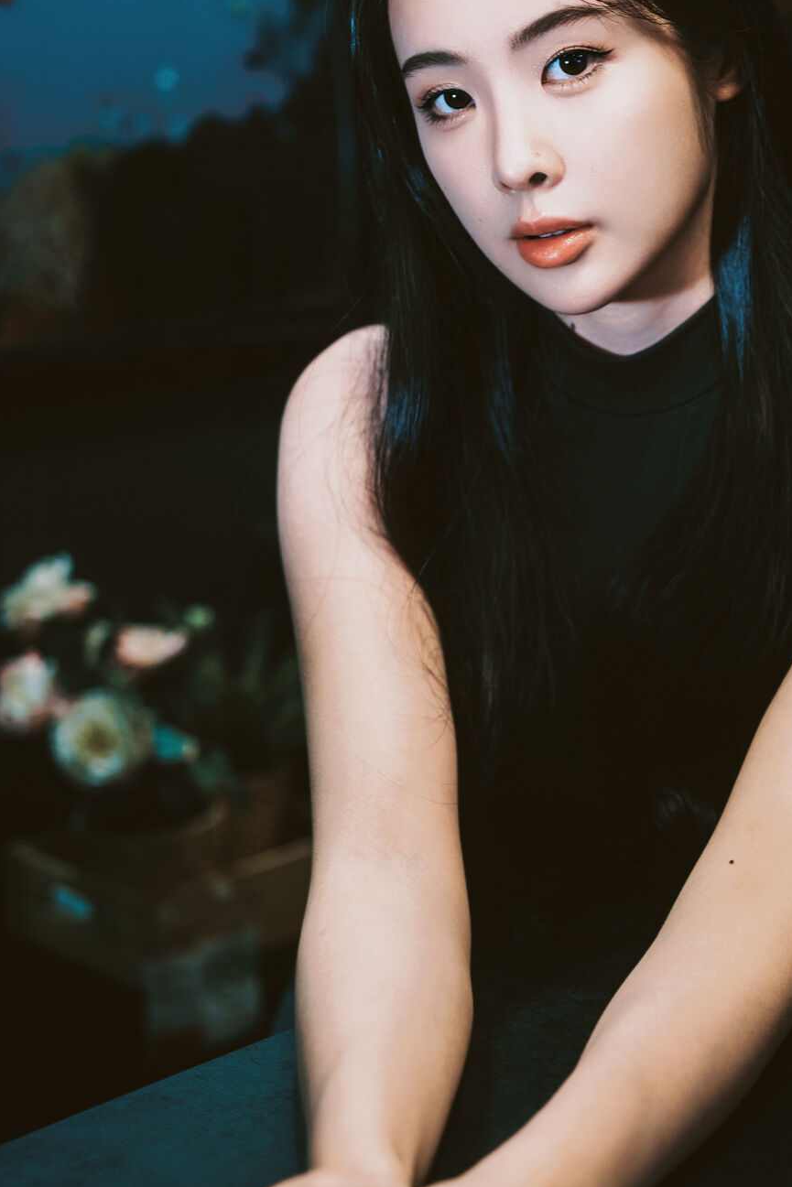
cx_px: 531
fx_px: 2243
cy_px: 454
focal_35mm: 68
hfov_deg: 20.0
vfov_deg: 29.5
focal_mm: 49
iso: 360
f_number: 2.8
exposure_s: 1/80
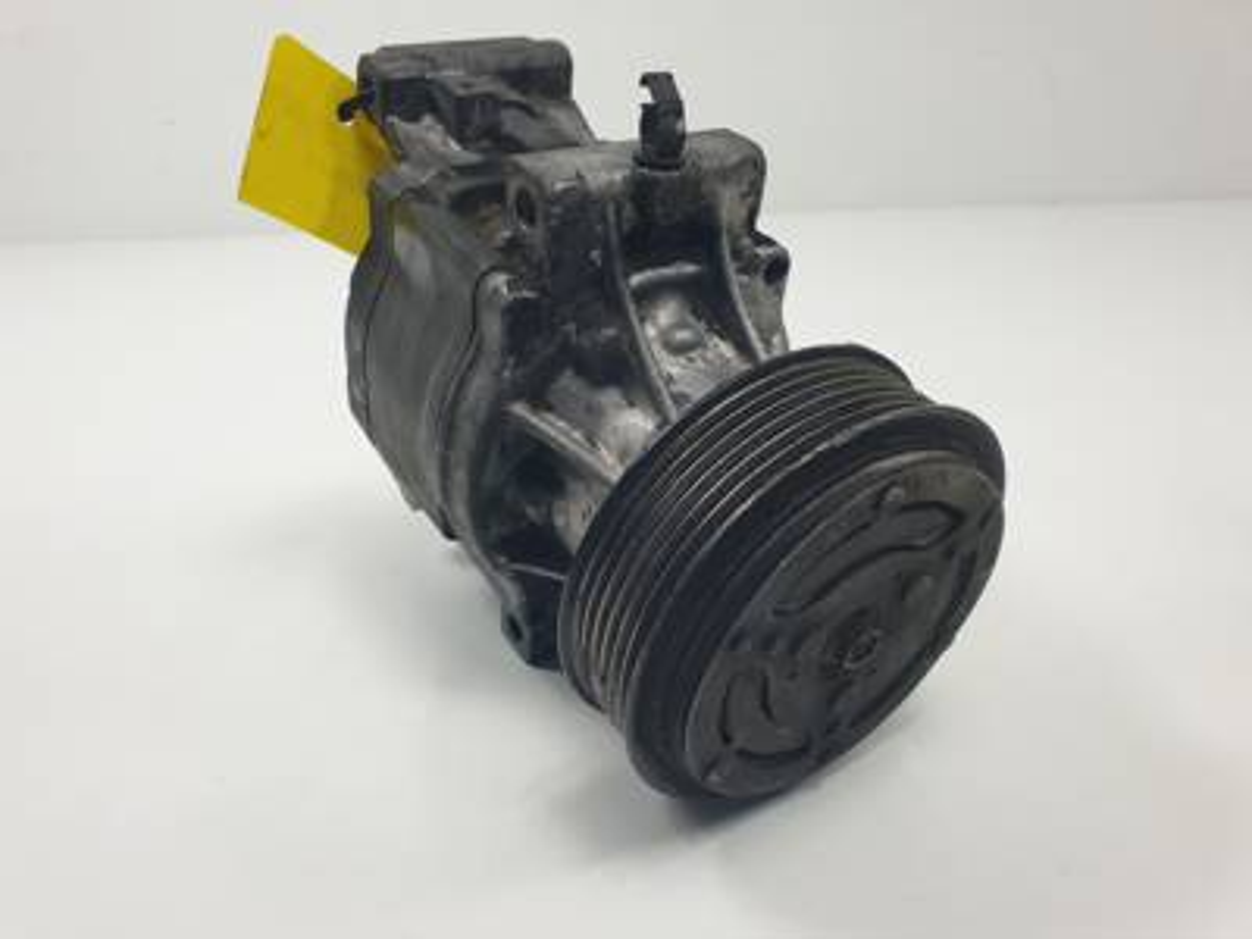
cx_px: 626
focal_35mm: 26
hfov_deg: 67.3
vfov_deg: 53.1
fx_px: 940
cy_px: 470
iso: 50
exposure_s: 1/204
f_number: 2.4
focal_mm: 4.3
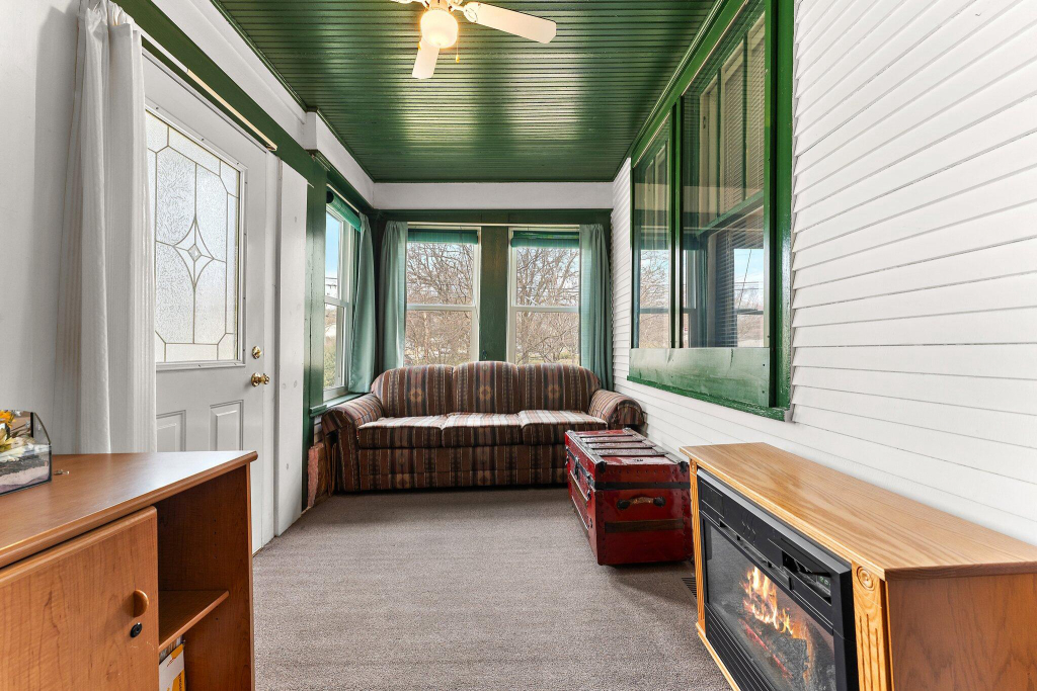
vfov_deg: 81.2
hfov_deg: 104.2
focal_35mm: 14
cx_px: 518
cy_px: 346
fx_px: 403
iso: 500
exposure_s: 1/3
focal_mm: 14
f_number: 9
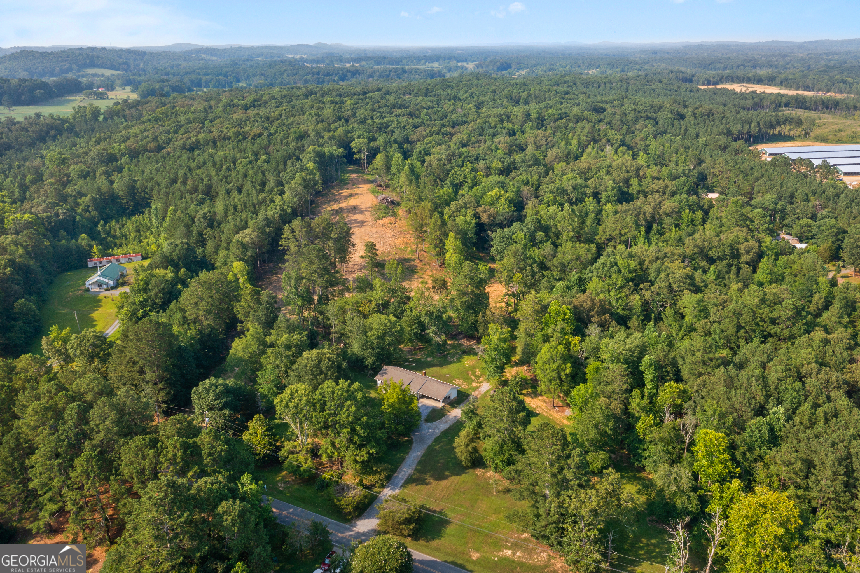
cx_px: 430
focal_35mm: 28
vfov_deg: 46.4
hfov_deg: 65.5
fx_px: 669
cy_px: 286
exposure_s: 1/100
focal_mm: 10.26
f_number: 7.1
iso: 100
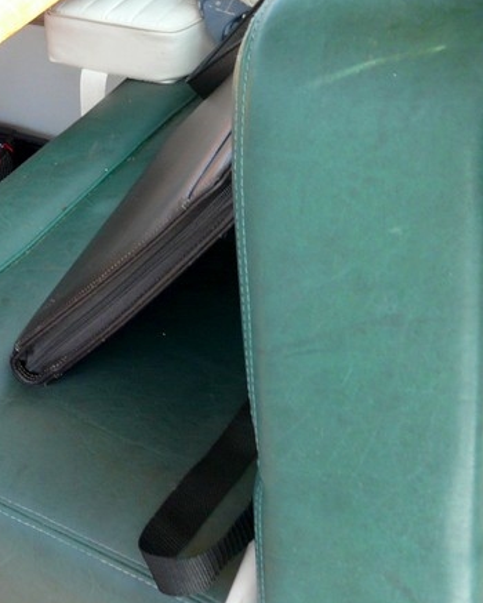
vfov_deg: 29.1
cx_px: -177
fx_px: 1143
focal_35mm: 64
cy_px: 152
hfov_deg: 21.2
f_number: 2.8
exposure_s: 1/50
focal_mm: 4.6
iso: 100
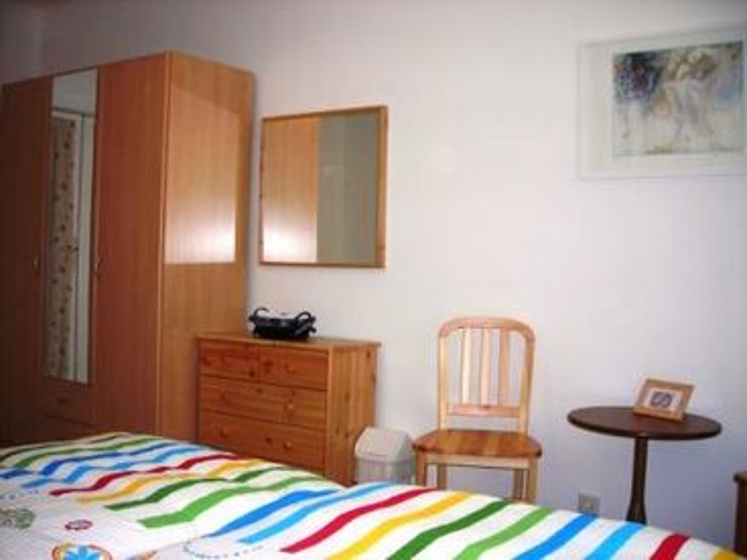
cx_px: 374
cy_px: 280
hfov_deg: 49.0
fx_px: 820
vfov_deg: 37.7
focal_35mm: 38
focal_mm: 6.3
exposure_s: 1/60.1
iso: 50
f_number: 3.2
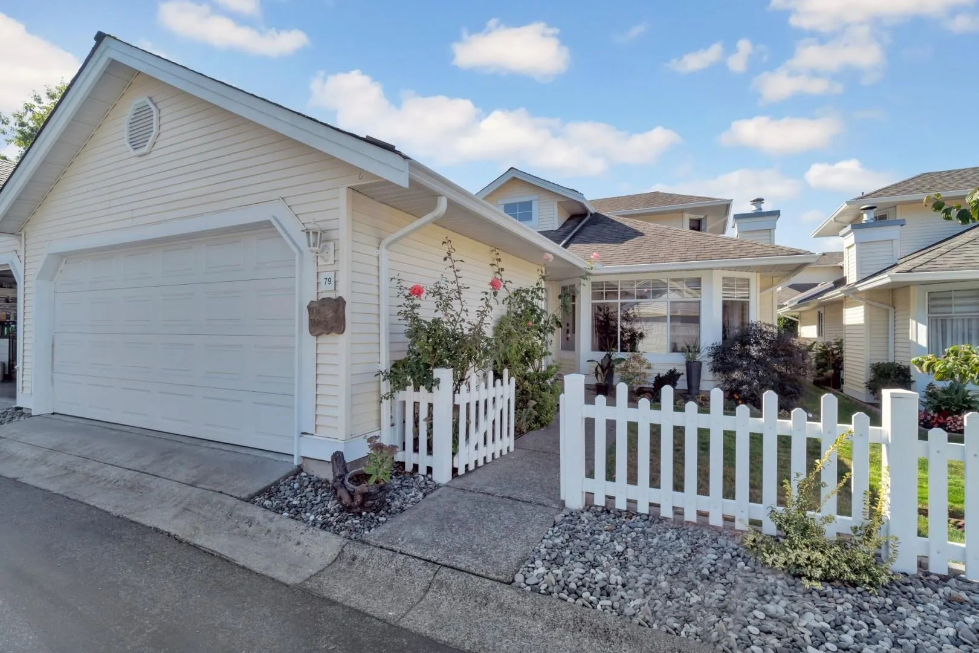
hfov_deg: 95.0
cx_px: 490
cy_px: 326
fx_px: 449
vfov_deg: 72.1
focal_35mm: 16
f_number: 8
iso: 400
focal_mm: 11
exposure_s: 1/500
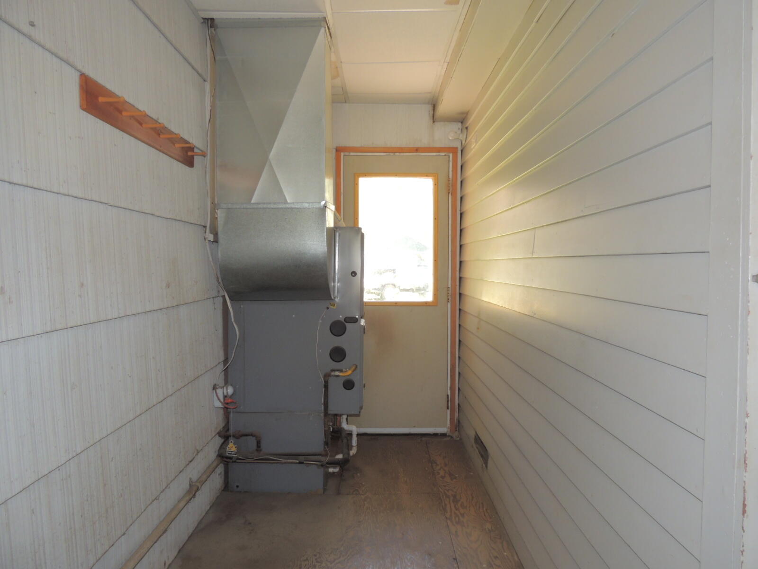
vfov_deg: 56.8
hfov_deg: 71.6
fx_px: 526
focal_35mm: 24
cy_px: 284
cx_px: 379
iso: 220
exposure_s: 1/40
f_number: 3
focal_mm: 4.3
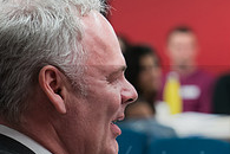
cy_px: 179
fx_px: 1233
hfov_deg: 10.4
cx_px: 295
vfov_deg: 7.1
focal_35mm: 193
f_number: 2.8
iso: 1600
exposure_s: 1/125
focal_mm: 63
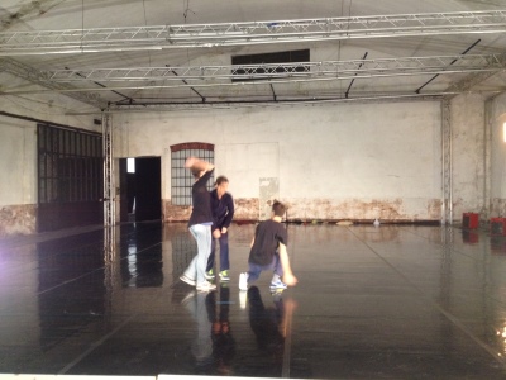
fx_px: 512
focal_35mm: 35
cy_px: 190
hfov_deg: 52.6
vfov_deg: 40.7
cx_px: 253
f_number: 2.4
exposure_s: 1/20
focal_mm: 4.28
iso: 250
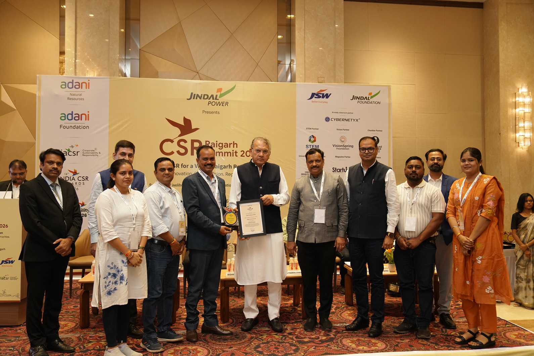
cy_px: 178
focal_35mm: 29
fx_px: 430
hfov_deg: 63.7
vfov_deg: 45.0
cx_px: 267
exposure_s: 1/200
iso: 1600
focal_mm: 29
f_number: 4.5
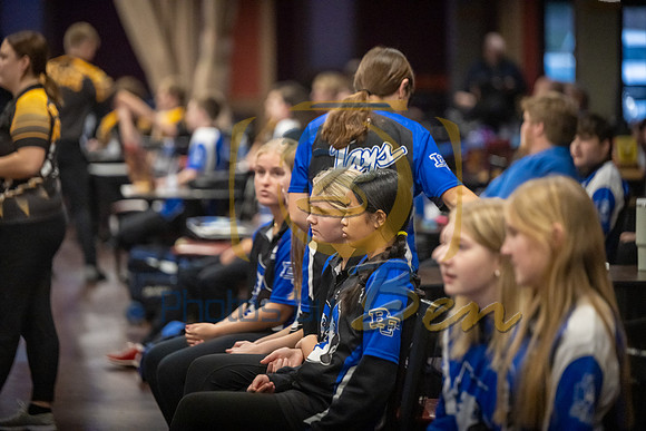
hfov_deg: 12.1
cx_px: 323
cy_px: 216
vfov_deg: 8.1
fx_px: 3051
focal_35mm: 170
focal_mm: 170
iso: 4000
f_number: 2.8
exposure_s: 1/800
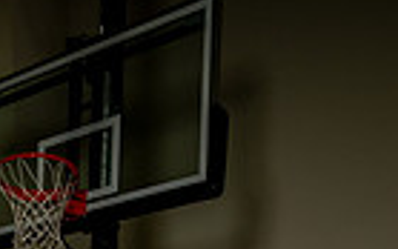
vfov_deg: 12.4
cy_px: 624
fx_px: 857
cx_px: 37
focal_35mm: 79
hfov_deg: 25.3
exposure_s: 1/500
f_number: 8
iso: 250
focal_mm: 24
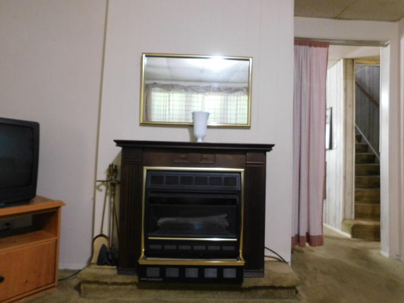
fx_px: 268
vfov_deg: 58.9
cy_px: 152
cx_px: 202
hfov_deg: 73.9
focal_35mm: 23
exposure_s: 1/8
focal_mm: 4
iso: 560
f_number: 3
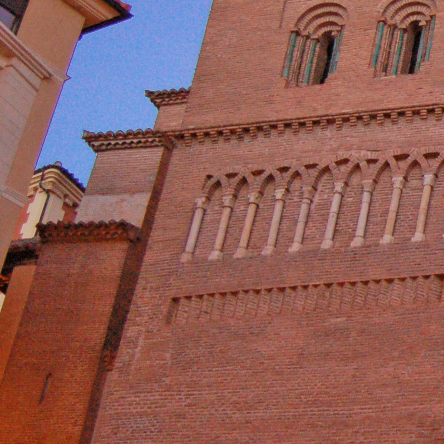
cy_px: 188
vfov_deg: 18.1
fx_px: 1393
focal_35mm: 96
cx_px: 709
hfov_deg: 16.2
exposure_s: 1/60
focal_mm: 20
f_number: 3.8
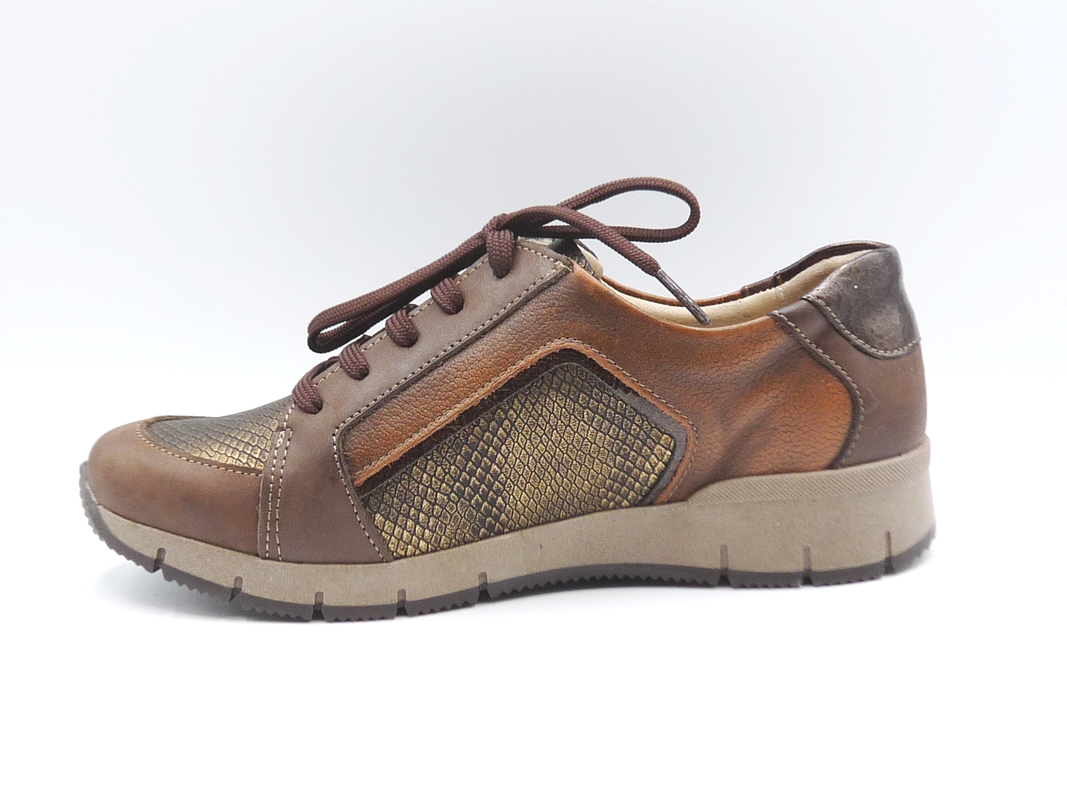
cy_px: 400
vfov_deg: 30.3
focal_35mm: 48
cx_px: 534
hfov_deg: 39.7
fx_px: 1480
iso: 100
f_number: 4
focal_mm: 4.8
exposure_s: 1/100
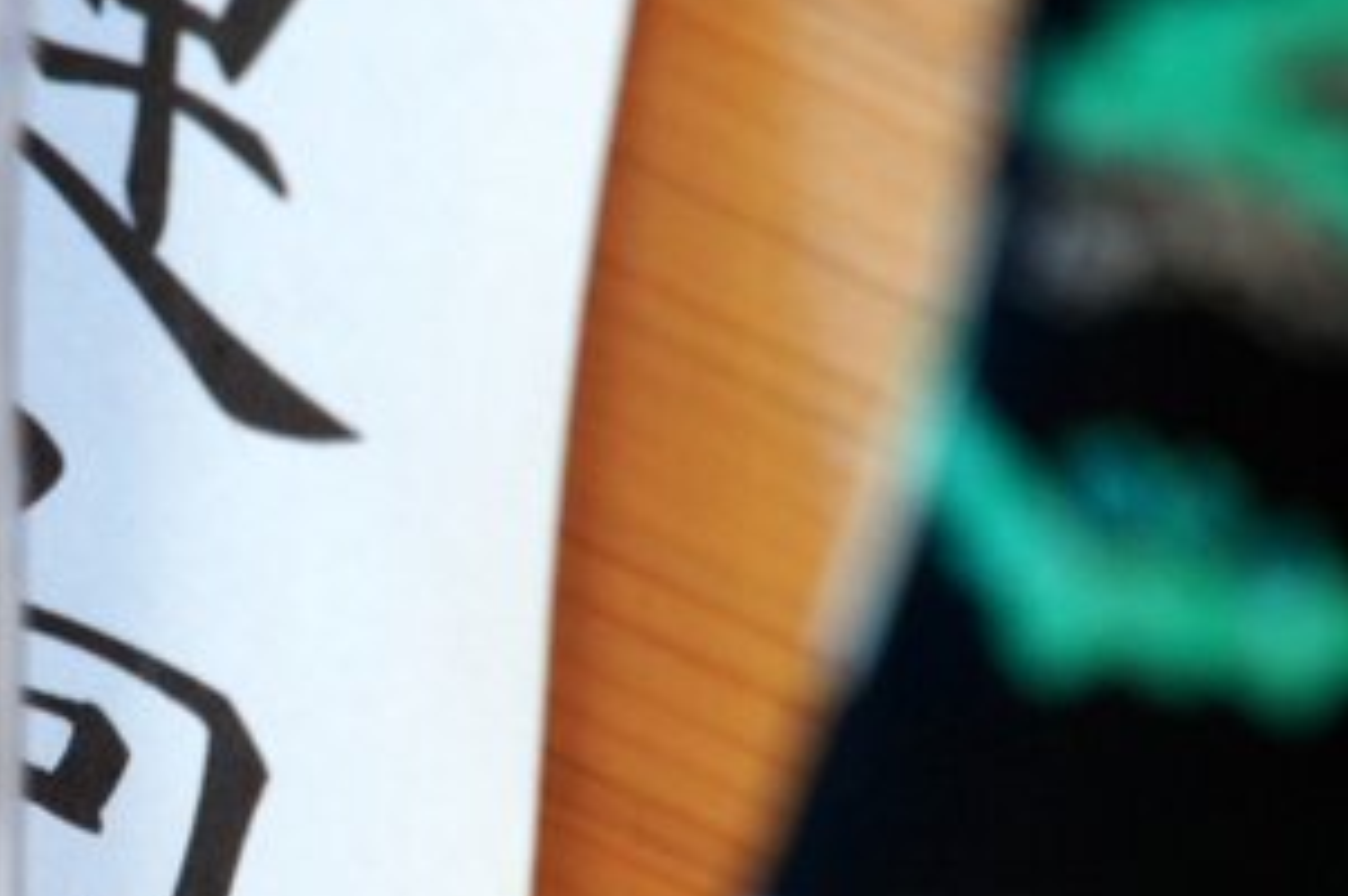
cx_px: -143
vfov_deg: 1.5
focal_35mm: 896
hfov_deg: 2.3
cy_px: 444
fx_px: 33513
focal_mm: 200
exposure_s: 1/320
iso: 640
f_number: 6.3
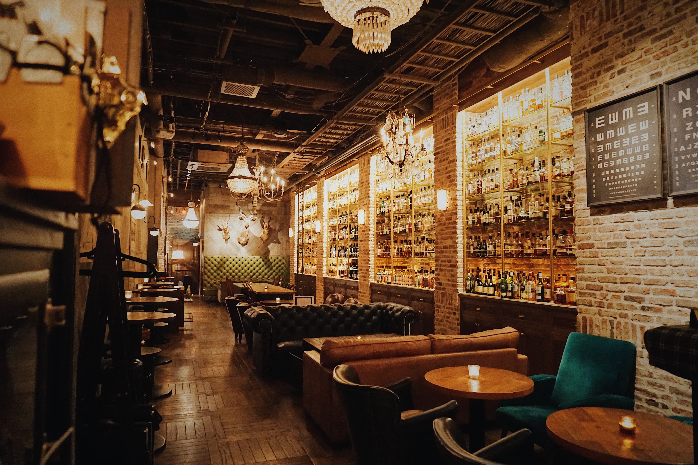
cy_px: 232
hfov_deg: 73.7
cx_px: 349
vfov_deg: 53.1
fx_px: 465
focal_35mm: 24
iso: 3200
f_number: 3.5
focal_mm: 16
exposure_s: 1/13
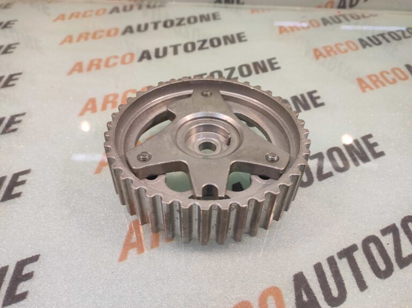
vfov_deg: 74.7
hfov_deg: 91.1
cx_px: 206
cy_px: 154
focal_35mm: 17
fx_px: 202
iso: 192
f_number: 1.79
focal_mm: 4.74
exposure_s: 1/33
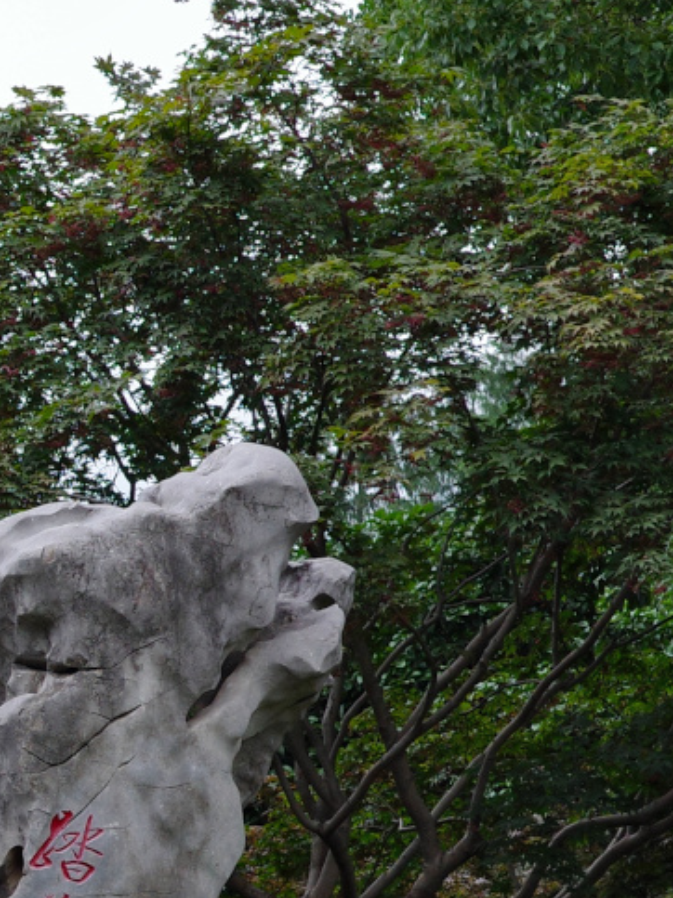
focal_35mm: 153
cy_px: 900
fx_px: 3968
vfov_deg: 12.8
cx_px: -390
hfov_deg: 9.4
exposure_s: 1/400
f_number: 5
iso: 200
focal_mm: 26
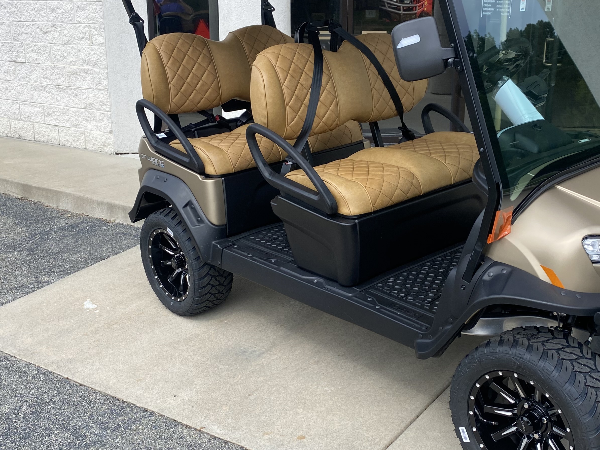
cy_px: 229
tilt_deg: -17.3
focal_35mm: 44
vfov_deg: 32.9
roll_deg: -0.9
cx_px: 338
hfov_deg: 42.9
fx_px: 763
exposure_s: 1/1996
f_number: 1.8
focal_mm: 4.25
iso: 32
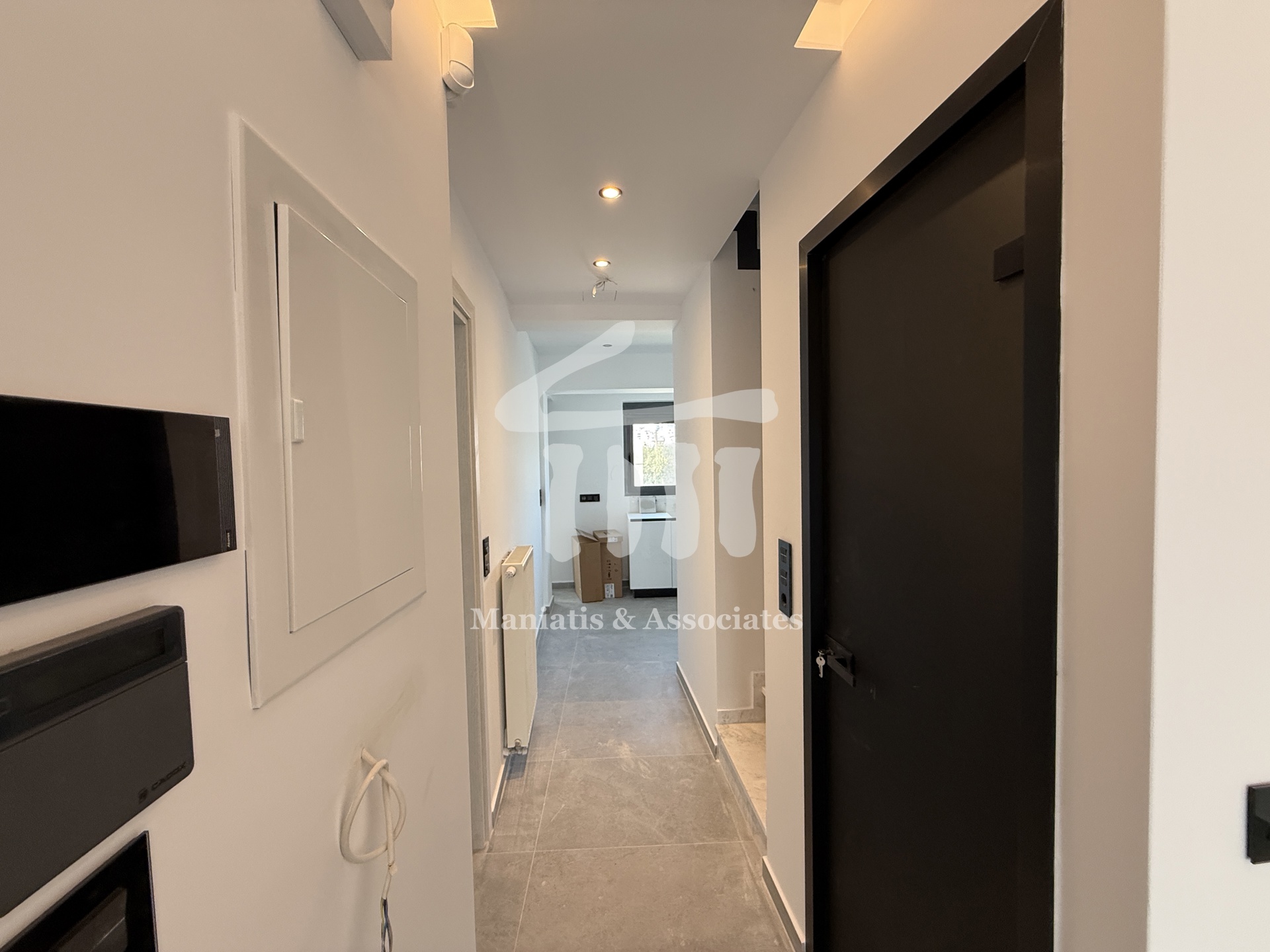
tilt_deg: -5.0
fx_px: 514
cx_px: 635
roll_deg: +1.0
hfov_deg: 102.1
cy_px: 476
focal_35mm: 14
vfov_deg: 85.7
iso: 160
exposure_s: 1/100
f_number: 2.2
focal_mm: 2.22
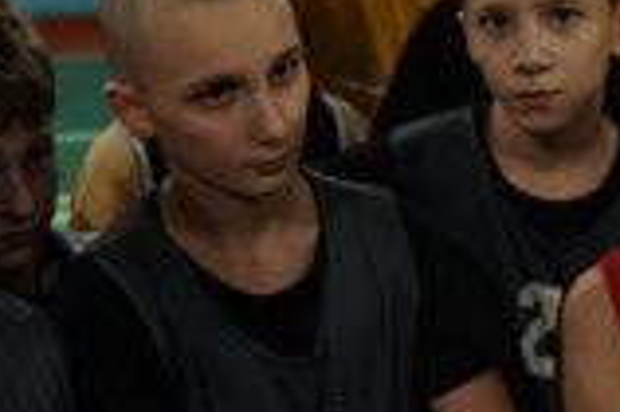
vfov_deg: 12.9
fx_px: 1824
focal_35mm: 106
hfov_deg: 19.2
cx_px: 439
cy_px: 188
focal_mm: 28
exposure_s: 1/50
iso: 1000
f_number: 2.8
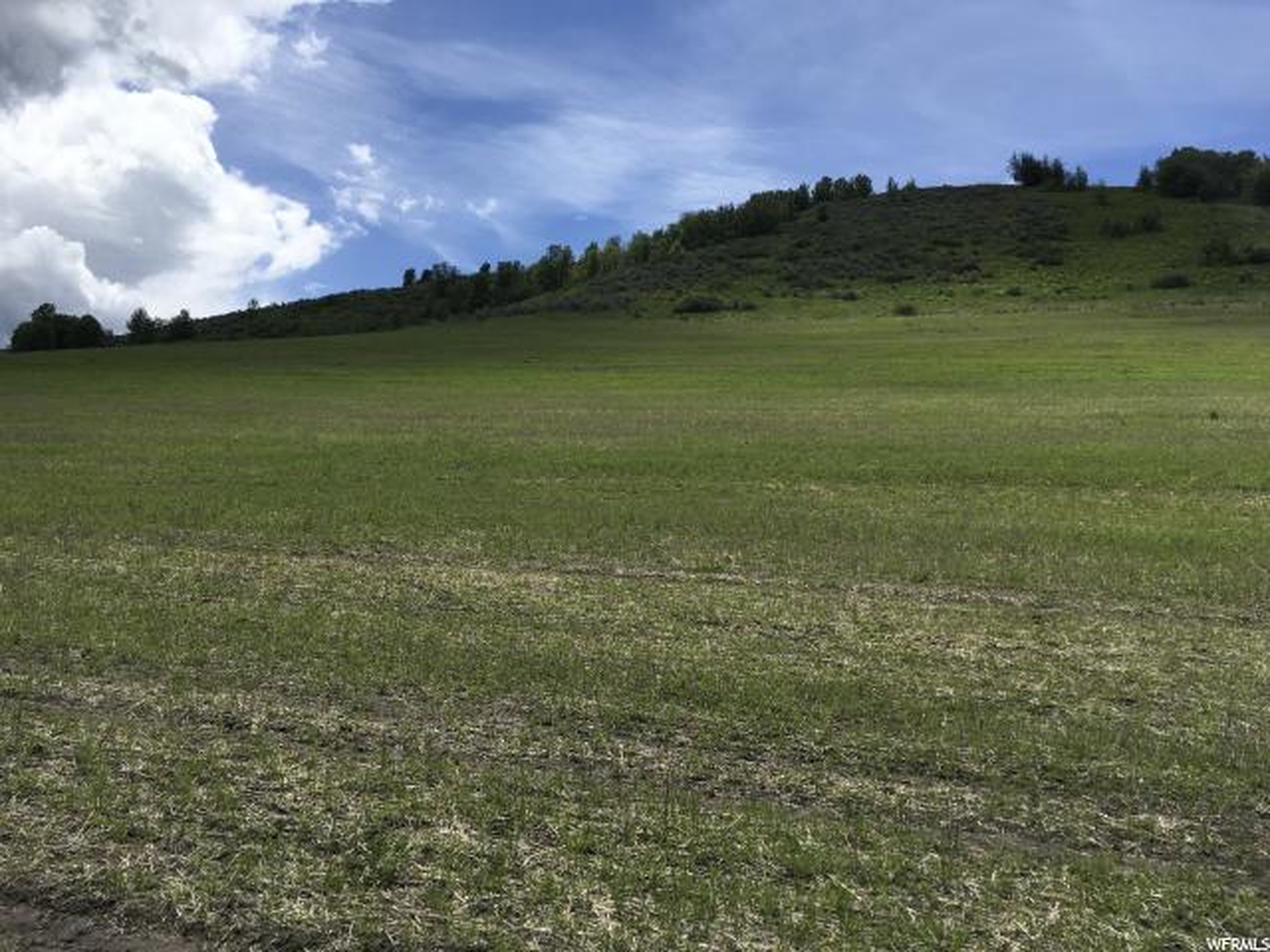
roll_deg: -2.0
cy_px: 476
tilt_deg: +5.1
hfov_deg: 61.7
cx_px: 635
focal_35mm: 29
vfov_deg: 48.2
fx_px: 1064
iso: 25
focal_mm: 4.15
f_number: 2.2
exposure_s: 1/2653
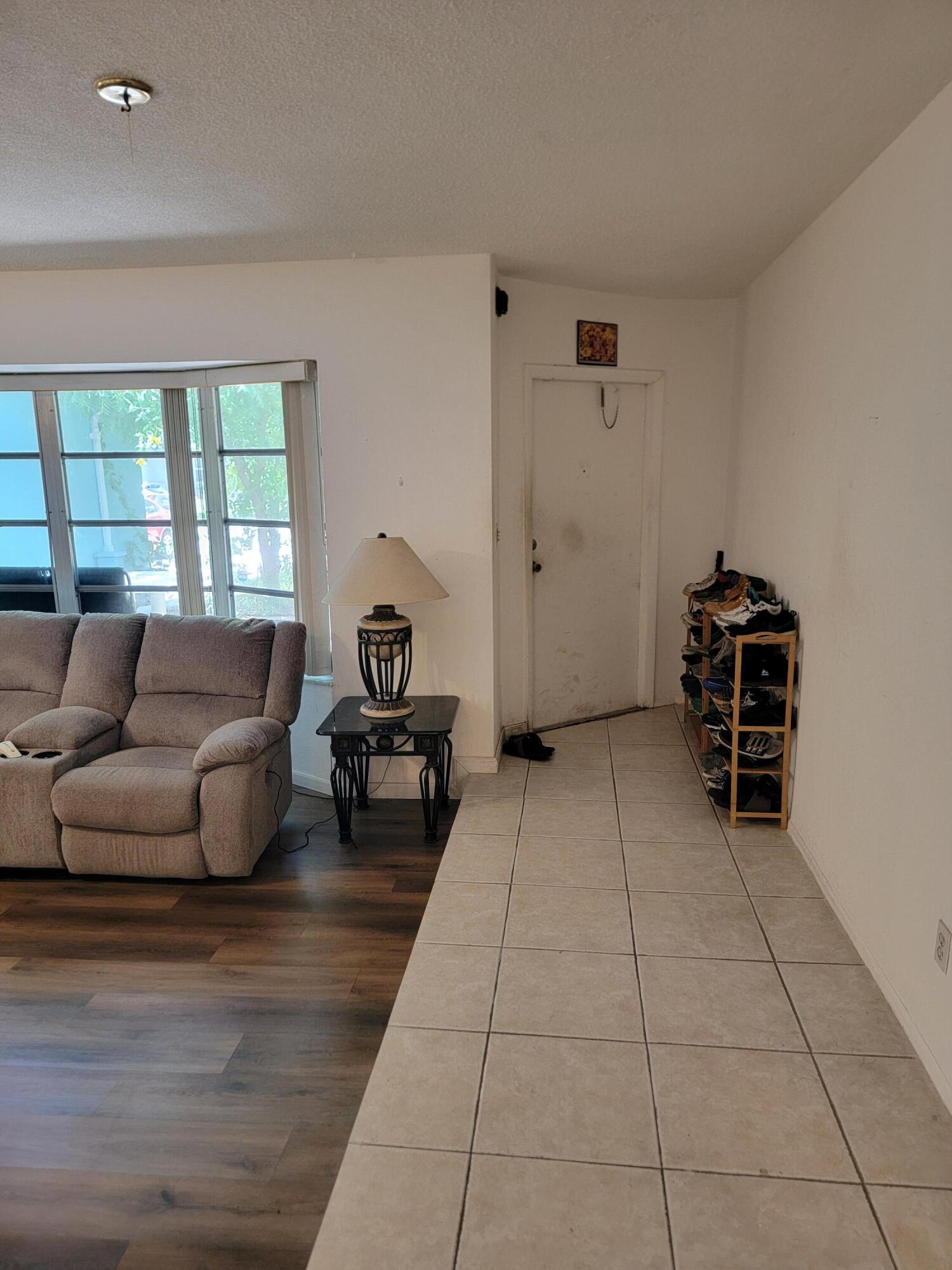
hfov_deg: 56.8
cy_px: 635
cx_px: 476
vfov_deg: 71.6
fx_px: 880
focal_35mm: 24
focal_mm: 6.7
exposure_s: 1/40
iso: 160
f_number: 1.8
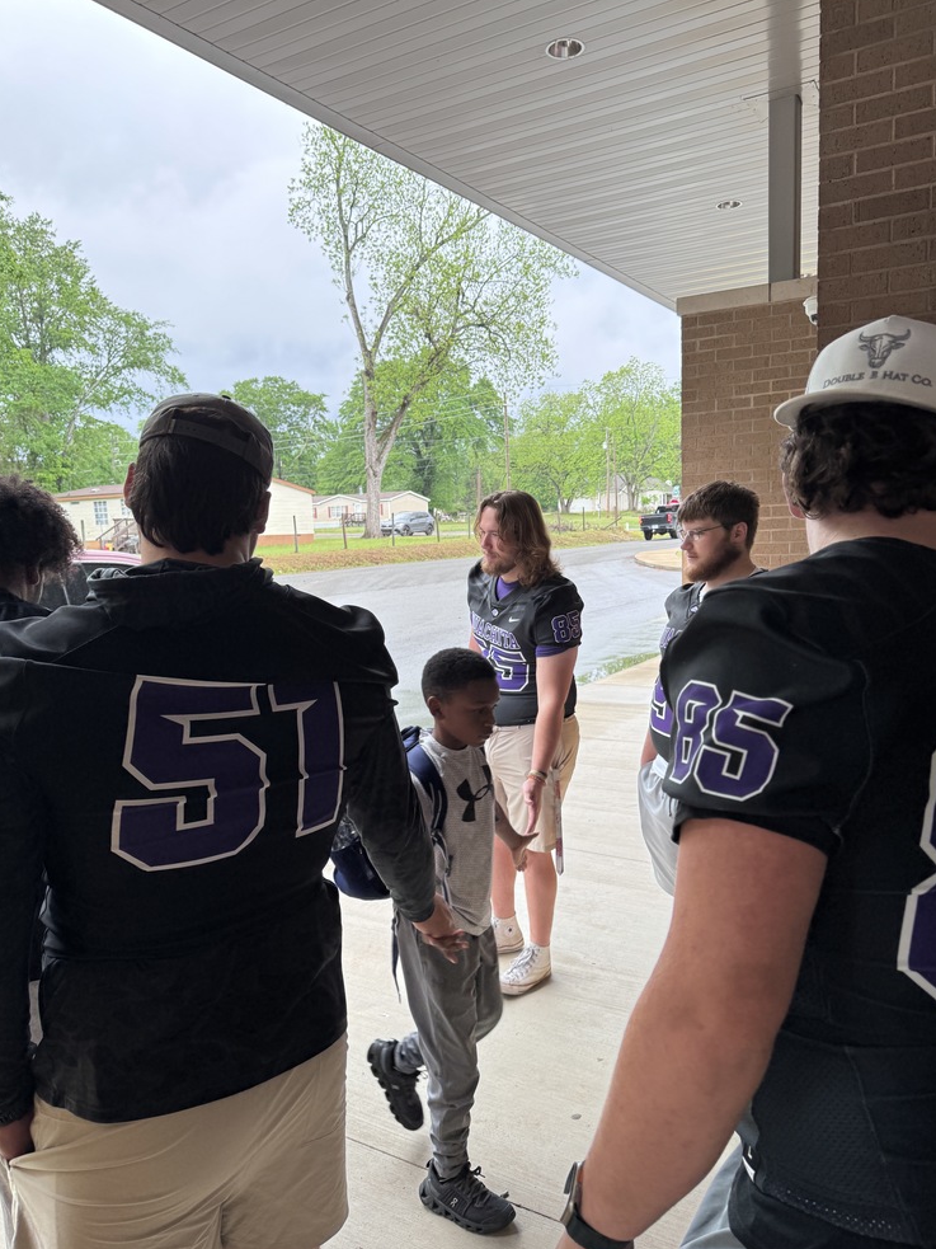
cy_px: 633
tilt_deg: -7.1
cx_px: 464
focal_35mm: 25
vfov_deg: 69.4
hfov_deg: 54.9
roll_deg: +2.1
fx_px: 902
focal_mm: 6.76
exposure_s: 1/160
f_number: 1.78
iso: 80
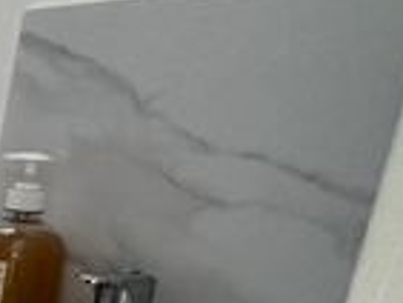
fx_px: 769
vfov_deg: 21.6
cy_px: 289
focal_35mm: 66
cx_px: -484
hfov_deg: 16.9
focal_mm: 2.22
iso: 320
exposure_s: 1/84
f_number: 2.2
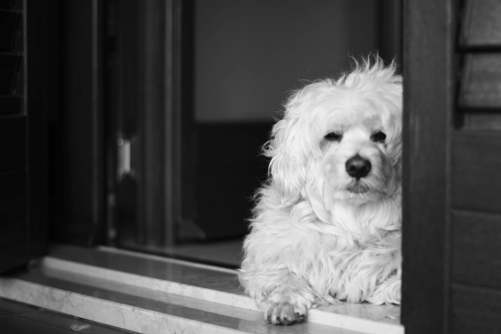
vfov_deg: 18.2
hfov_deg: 27.0
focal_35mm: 75
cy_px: 167
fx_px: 1044
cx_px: 250
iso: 100
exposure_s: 1/200
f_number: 1.4
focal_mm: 50
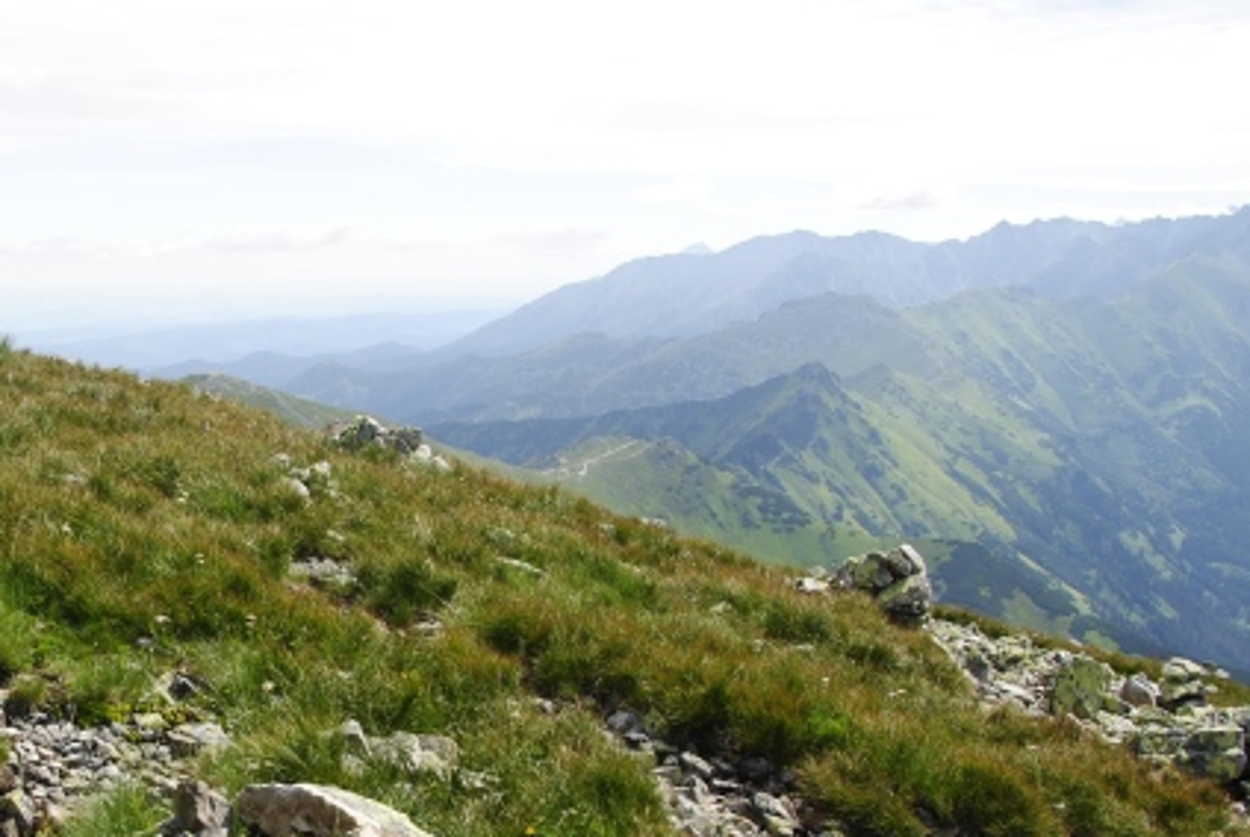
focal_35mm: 51
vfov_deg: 26.2
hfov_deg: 37.1
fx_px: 1773
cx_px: 209
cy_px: 634
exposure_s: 1/160
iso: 100
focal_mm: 18
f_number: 7.1
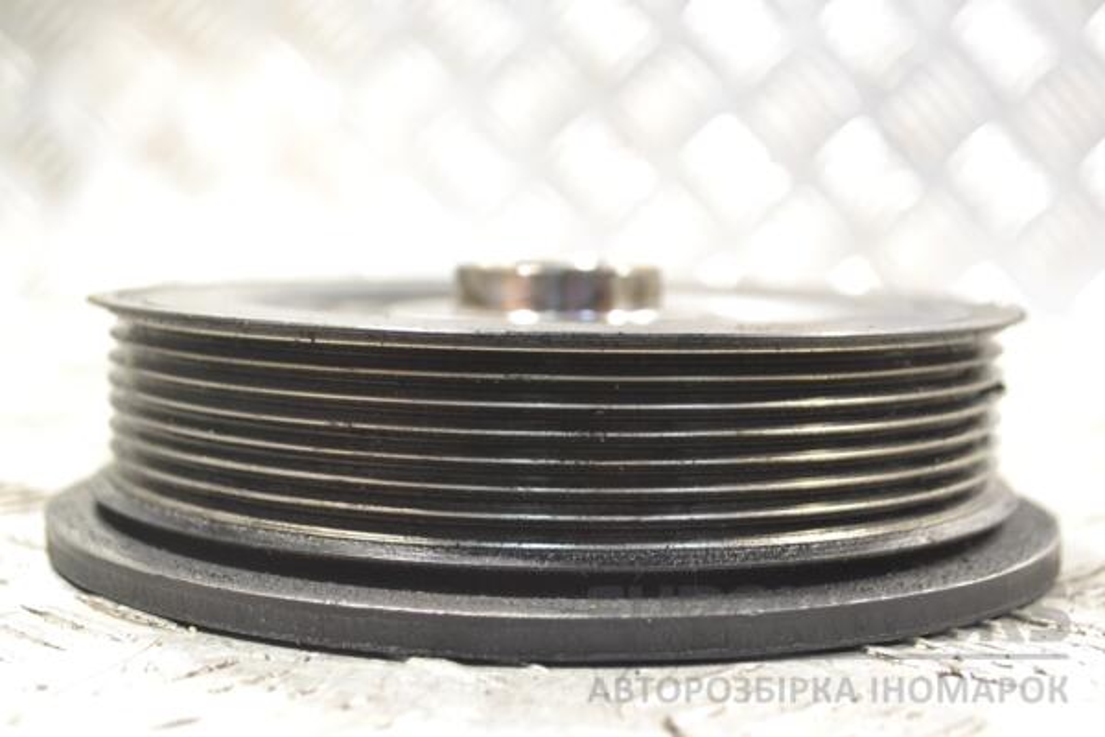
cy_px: 368
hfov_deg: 36.9
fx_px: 1657
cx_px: 552
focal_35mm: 54
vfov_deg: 25.1
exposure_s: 1/125
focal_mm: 36
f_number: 5.6
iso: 3200
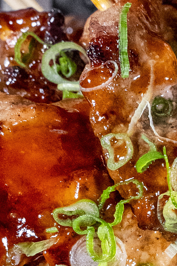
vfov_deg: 9.9
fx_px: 1504
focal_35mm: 204
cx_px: 251
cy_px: 334
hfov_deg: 6.7
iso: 12800
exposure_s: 1/160
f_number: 7.1
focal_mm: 42
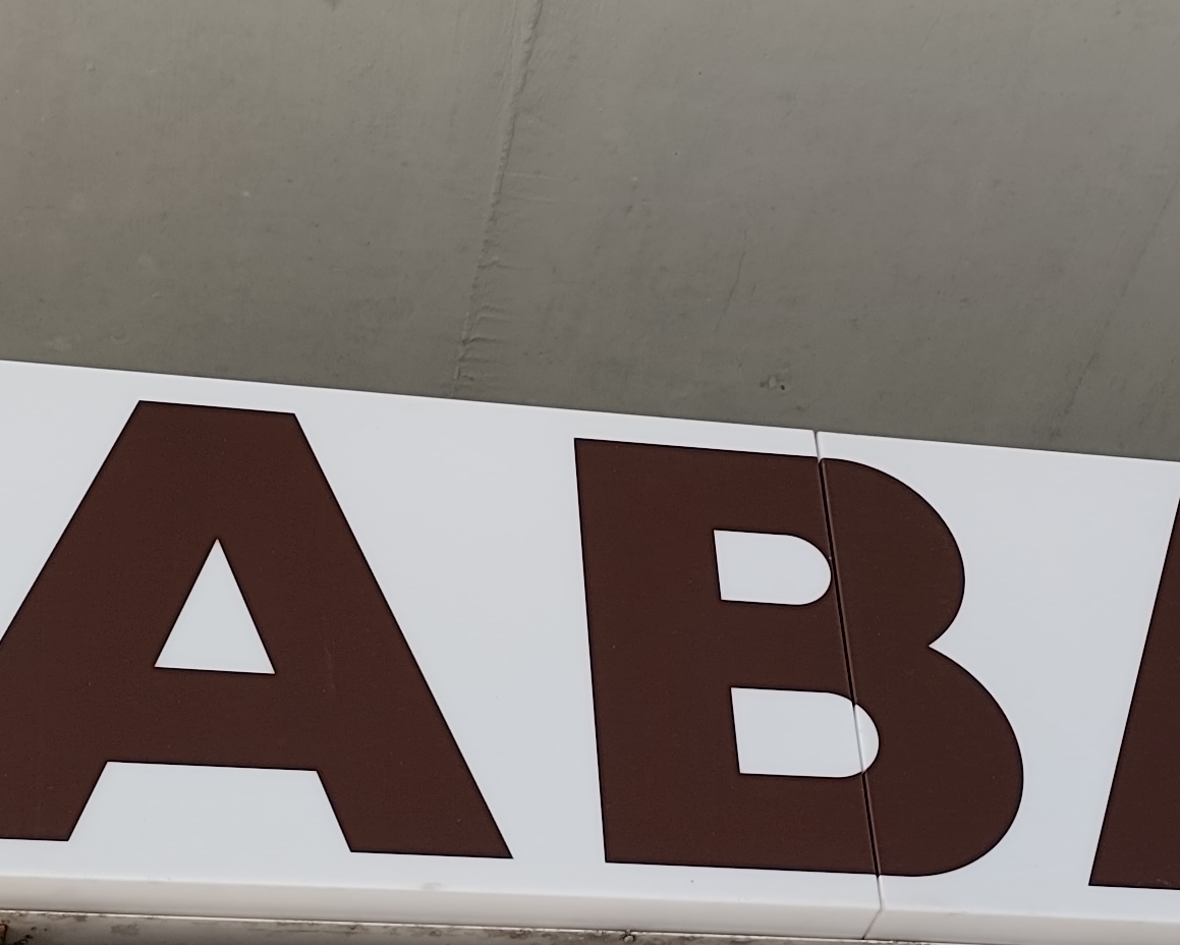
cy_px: 559
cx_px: 739
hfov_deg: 24.1
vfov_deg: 19.4
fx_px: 2760
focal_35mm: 79
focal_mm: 6.19
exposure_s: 1/136
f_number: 1.65
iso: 50
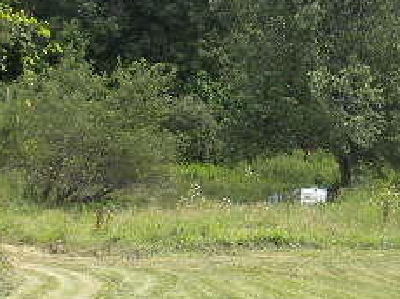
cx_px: 343
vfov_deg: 14.2
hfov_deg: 18.8
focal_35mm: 103
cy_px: 266
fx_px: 1189
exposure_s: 1/190
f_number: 3.5
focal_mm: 6.6
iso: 64
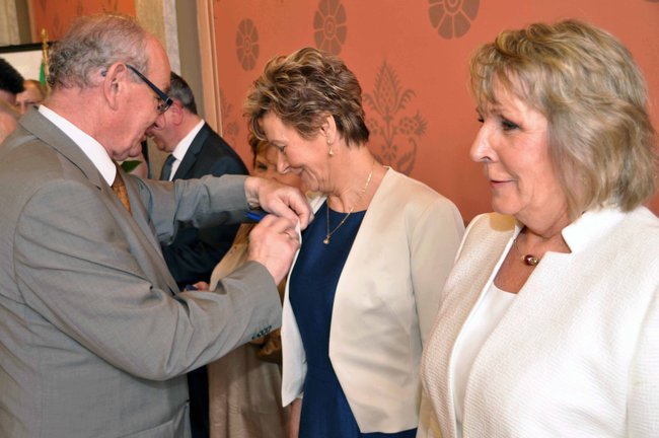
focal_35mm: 44
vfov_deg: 30.8
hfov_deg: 45.0
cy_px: 219
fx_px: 795
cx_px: 330
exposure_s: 1/30
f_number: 4
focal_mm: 29
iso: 560
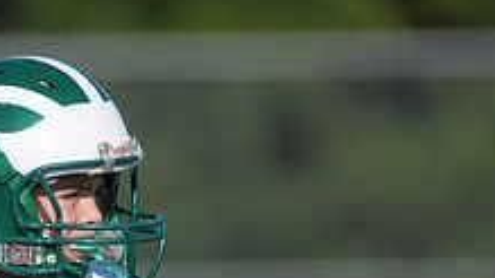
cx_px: 27
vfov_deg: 0.7
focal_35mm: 1662
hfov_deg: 1.3
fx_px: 21806
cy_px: 422
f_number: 4
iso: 640
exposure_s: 1/6400
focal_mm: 400
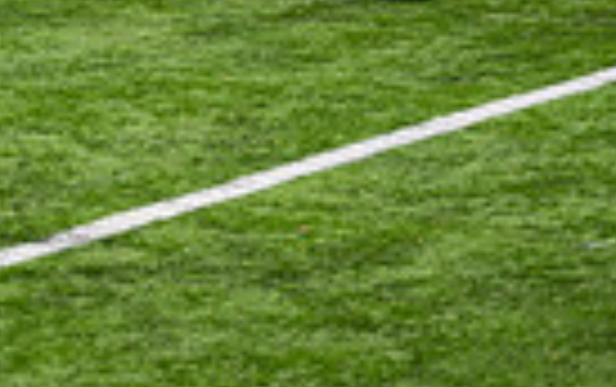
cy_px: -317
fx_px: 2975
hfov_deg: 11.7
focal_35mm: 177
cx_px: 36
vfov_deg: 7.2
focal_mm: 41
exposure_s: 1/500
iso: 100
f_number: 2.8
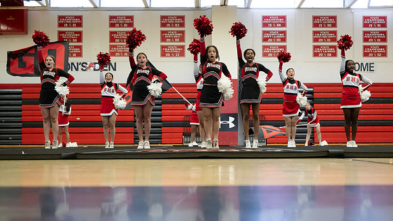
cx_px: 213
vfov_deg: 24.9
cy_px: 132
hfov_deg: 43.0
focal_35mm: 48
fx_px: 499
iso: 6400
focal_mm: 33.5
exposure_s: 1/800
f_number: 2.8
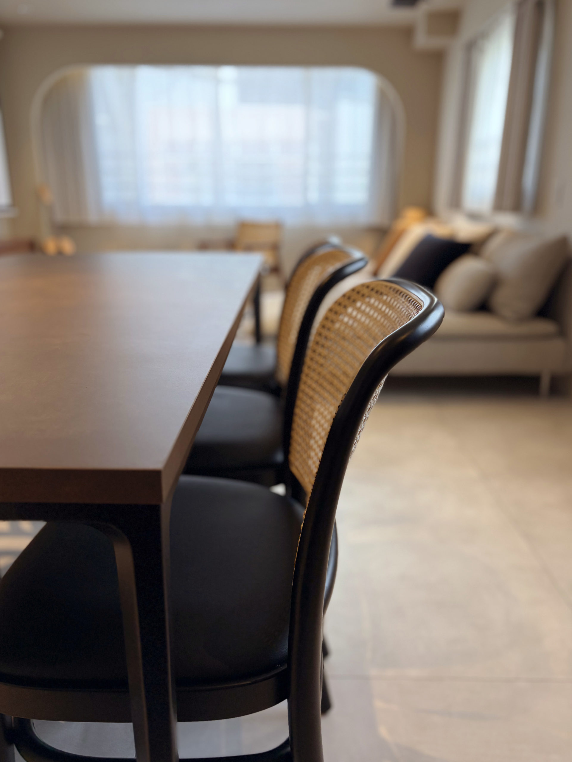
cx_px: 286
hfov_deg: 53.1
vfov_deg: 67.3
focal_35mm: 26
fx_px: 573
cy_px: 381
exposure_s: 1/120
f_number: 1.6
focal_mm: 5.96
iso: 200
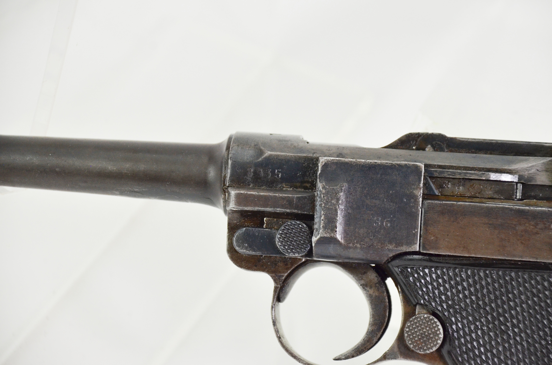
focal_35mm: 202
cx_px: 276
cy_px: 182
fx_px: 3099
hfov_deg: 10.2
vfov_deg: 6.8
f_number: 5.6
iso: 800
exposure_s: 1/250
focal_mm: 135
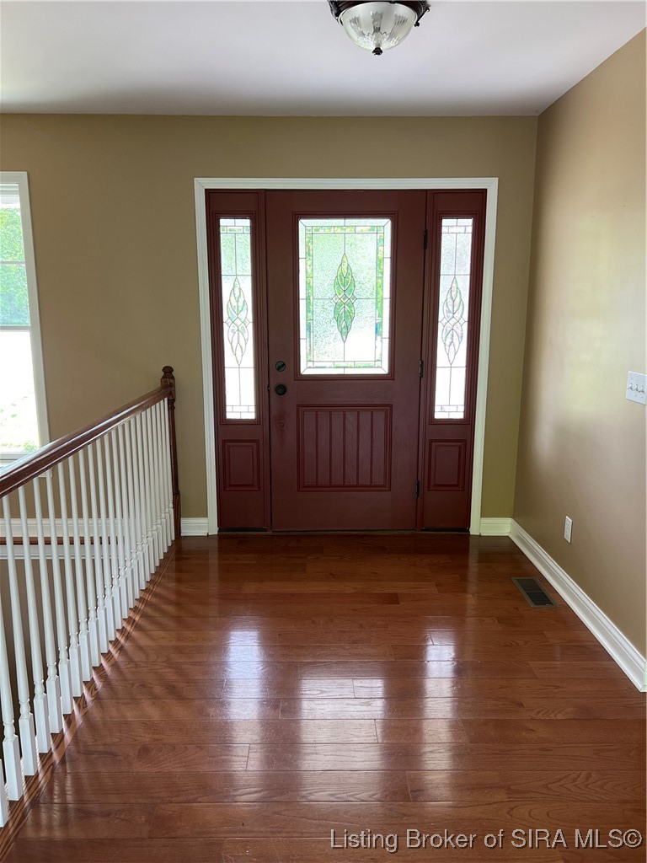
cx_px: 324
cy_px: 432
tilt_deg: -10.5
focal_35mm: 26
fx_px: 648
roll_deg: +0.2
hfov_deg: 53.1
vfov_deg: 67.3
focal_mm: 5.7
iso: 80
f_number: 1.5
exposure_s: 1/60
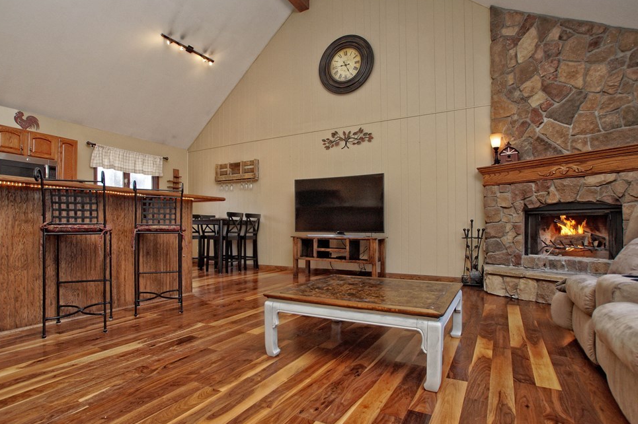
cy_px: 229
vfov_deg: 65.6
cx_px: 288
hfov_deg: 88.0
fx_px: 329
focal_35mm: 19
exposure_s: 1/80
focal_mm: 11
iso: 320
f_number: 4.5
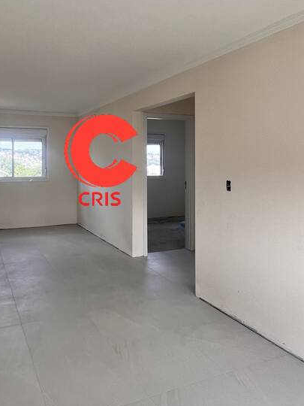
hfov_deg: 52.1
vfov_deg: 66.6
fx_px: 304
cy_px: 160
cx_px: 104
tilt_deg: +0.8
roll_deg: +0.7
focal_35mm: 26
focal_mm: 1.57
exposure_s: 1/156
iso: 32
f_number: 1.8
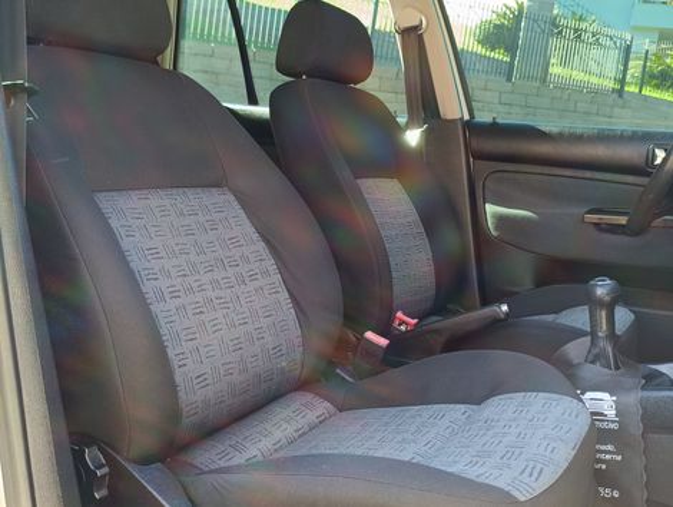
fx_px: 506
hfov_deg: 67.2
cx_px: 336
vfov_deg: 53.2
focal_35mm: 26
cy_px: 254
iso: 213
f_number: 1.5
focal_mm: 4.94
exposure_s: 1/121
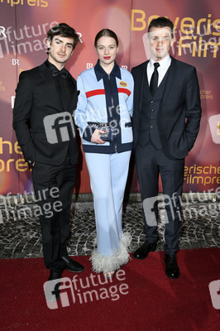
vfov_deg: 58.8
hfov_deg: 41.0
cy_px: 166
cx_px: 110
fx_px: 294
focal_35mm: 32
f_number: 6.3
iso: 500
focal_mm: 32
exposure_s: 1/160
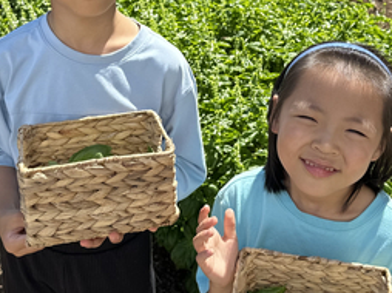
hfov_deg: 36.2
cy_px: 76
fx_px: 600
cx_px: 205
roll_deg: +0.4
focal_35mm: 53
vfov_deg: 27.1
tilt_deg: -24.9
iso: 80
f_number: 1.78
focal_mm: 6.86
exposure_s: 1/1779
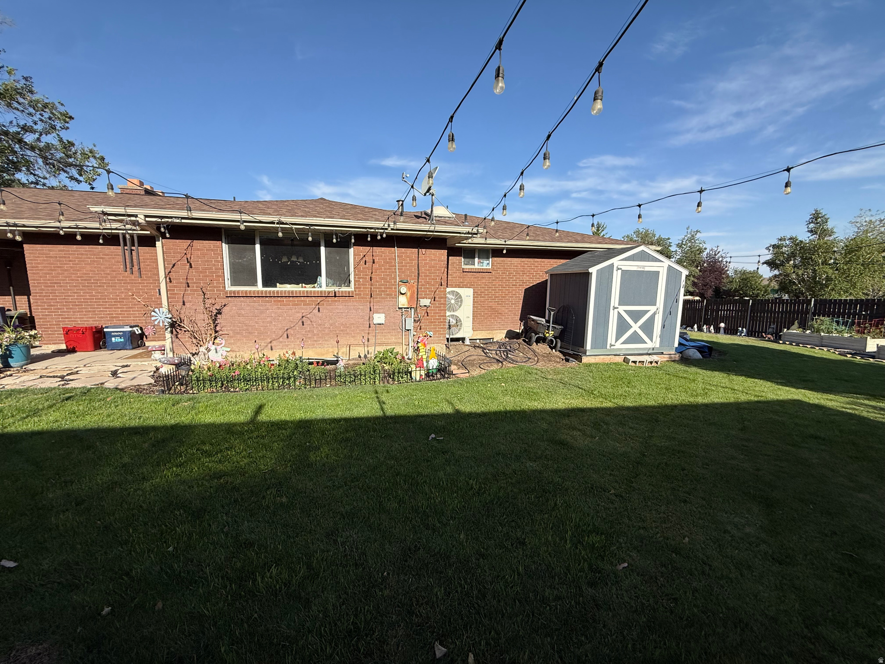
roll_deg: -0.5
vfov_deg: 85.7
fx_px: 358
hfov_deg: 102.1
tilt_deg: -6.4
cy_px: 332
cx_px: 442
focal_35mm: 14
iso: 50
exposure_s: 1/1848
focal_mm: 2.22
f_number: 2.2
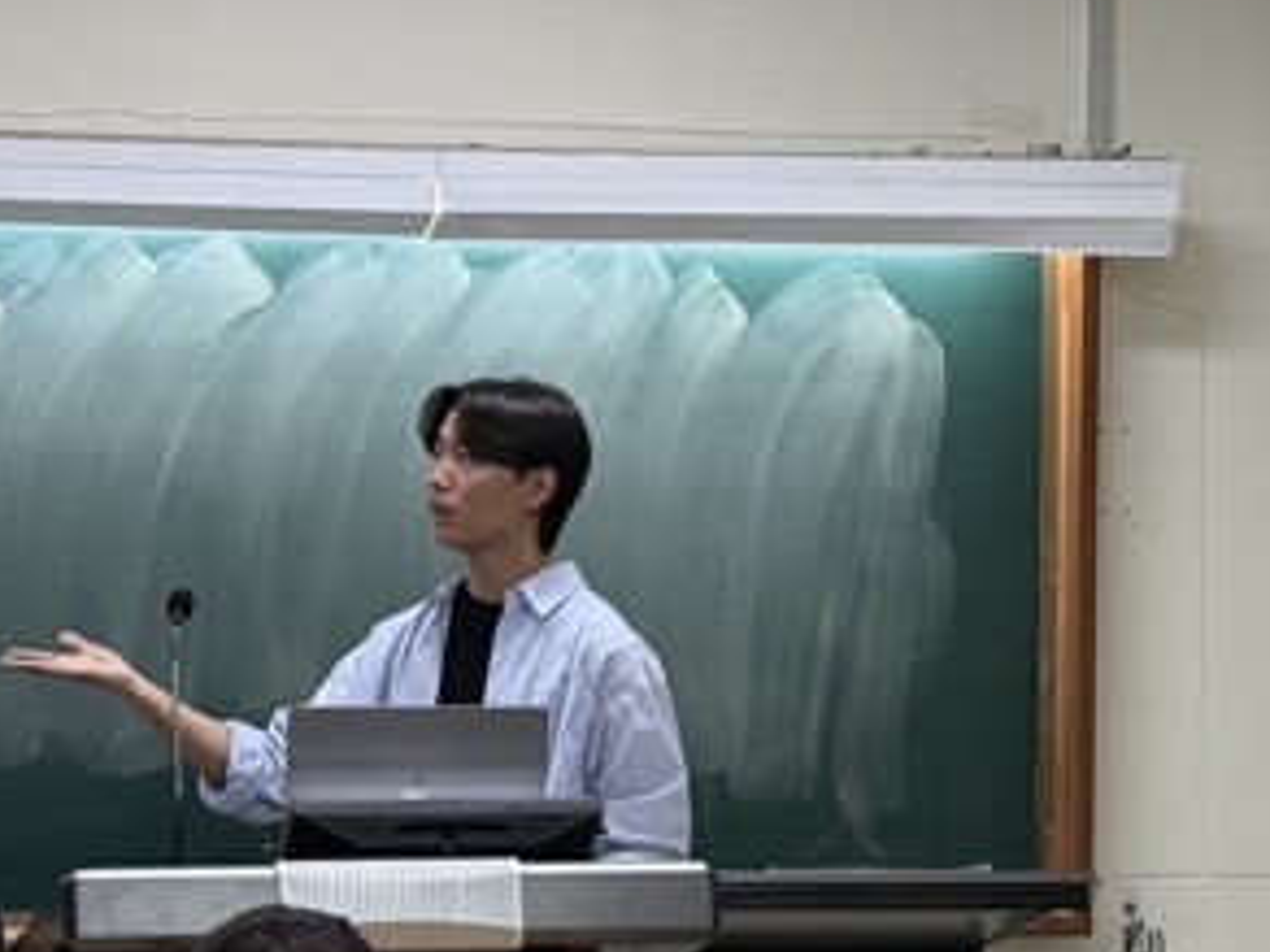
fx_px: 5430
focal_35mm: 148
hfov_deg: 13.3
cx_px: 1035
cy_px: 563
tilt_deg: -0.4
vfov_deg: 10.0
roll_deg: -0.2
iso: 125
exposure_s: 1/120
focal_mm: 6.76
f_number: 1.78
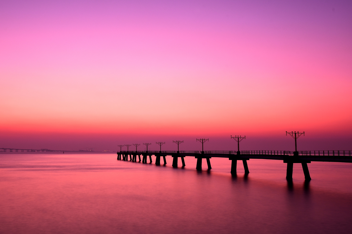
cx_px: 176
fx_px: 352
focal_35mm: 36
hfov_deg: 53.1
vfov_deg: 36.9
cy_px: 117
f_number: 16
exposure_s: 20
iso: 100
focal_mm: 24
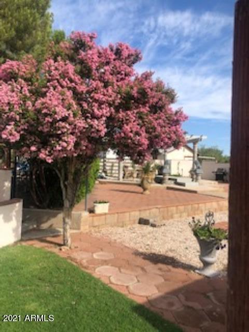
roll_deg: -2.4
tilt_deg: +2.0
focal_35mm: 28
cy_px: 166
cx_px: 124
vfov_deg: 63.4
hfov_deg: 49.7
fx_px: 269
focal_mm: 3.99
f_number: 1.8
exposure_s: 1/1453
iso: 20
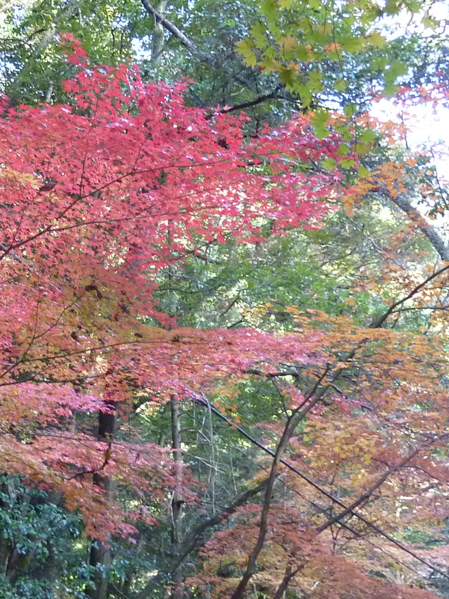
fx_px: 951
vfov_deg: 34.9
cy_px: 308
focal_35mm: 55
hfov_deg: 25.7
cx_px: 45
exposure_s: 1/30
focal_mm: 4.1
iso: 400
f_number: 3.3
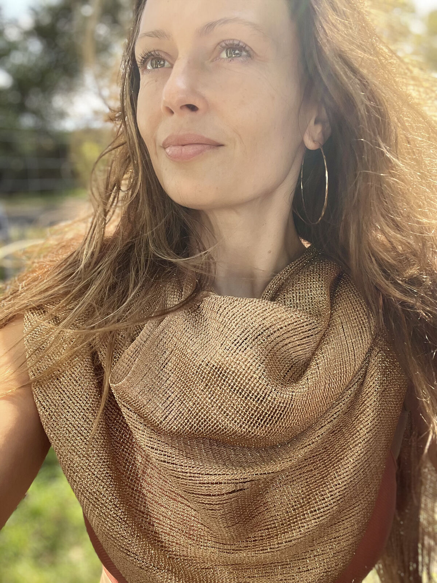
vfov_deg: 60.0
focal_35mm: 30
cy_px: 292
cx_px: 218
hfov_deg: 46.8
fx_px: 505
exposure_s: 1/121
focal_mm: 2.71
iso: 25
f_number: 2.2
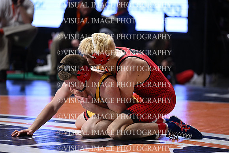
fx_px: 1272
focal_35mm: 200
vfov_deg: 6.9
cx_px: 114
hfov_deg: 10.3
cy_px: 76
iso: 2000
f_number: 2.8
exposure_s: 1/1000
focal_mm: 200
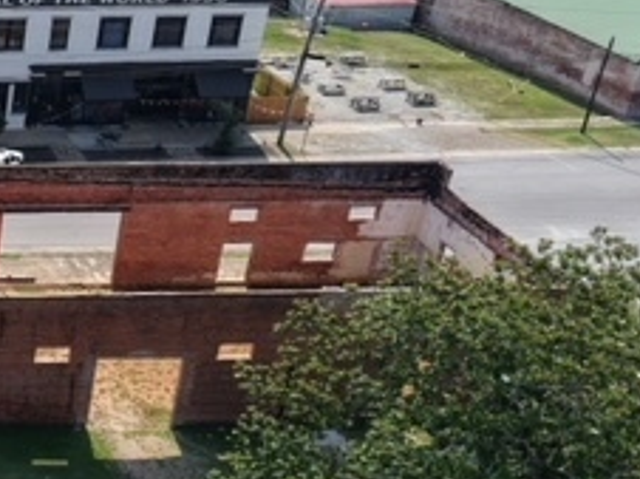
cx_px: -249
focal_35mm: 68
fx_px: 1256
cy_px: 238
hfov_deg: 24.1
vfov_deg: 21.6
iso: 230
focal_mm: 8.67
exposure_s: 1/5000
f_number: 1.8
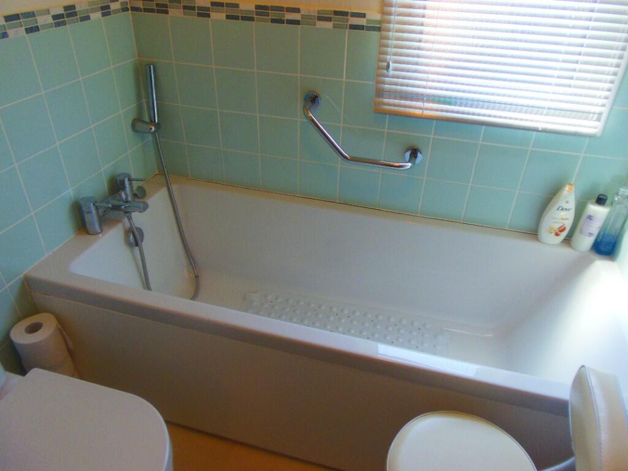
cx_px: 314
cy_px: 236
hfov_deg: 71.6
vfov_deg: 56.8
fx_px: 435
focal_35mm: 24
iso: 160
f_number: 2.9
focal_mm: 4.3
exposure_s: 1/30
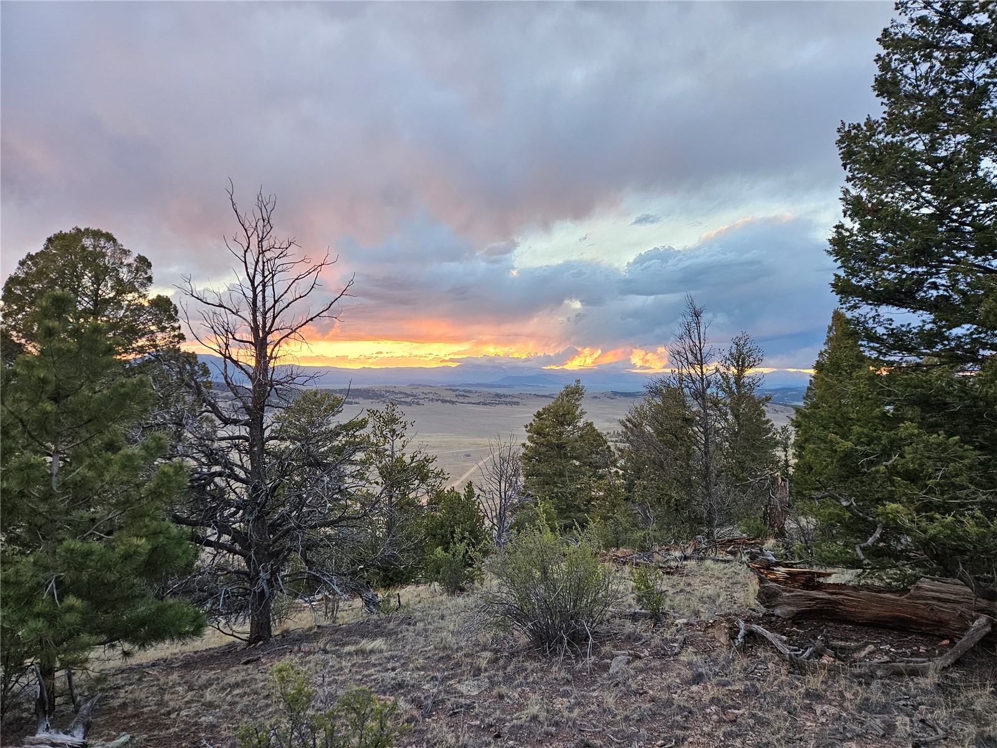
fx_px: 662
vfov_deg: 58.9
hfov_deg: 73.9
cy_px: 374
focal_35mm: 23
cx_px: 498
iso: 160
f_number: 1.8
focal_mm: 5.4
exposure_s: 1/180
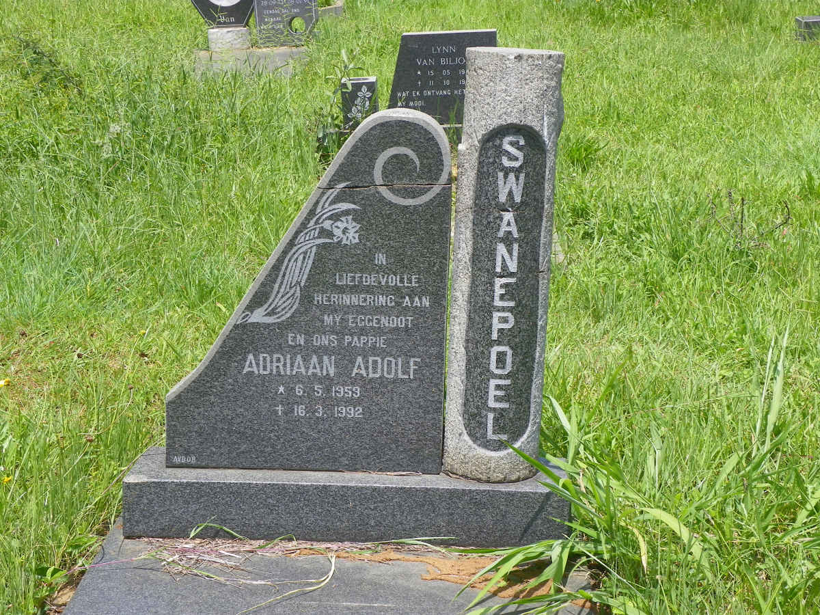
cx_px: 410
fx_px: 1682
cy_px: 308
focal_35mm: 71
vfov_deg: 20.7
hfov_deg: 27.4
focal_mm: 12.6
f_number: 5
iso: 64
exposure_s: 1/200
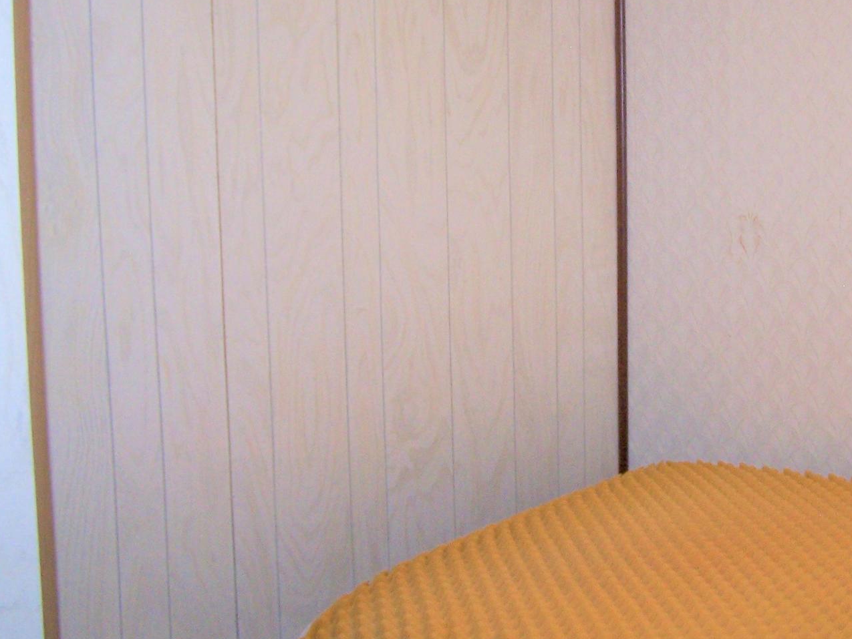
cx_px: 582
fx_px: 1502
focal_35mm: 61
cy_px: 217
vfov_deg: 23.9
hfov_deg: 31.4
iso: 140
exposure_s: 1/60
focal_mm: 6.3
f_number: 2.8
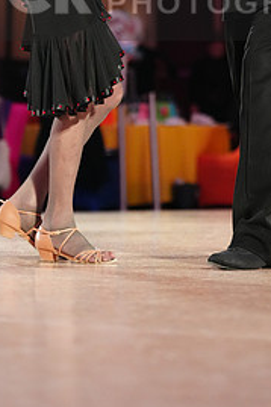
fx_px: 2318
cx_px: 199
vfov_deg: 10.0
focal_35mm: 205
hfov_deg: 6.7
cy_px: -9
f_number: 2.8
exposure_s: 1/500
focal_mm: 95
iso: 4000
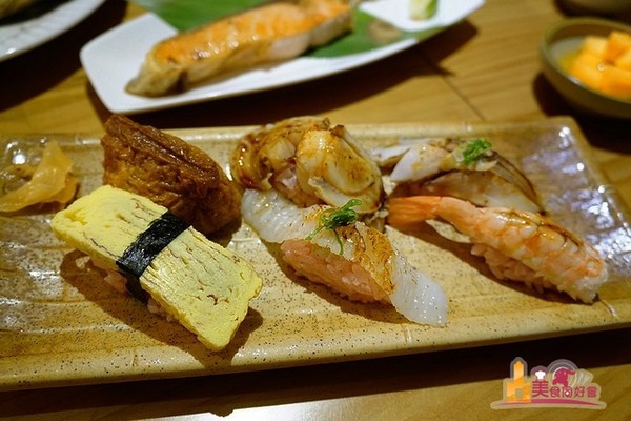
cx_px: 316
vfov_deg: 43.6
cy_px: 210
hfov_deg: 61.9
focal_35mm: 30
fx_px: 526
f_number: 3.5
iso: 1600
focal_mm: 20
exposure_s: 1/60
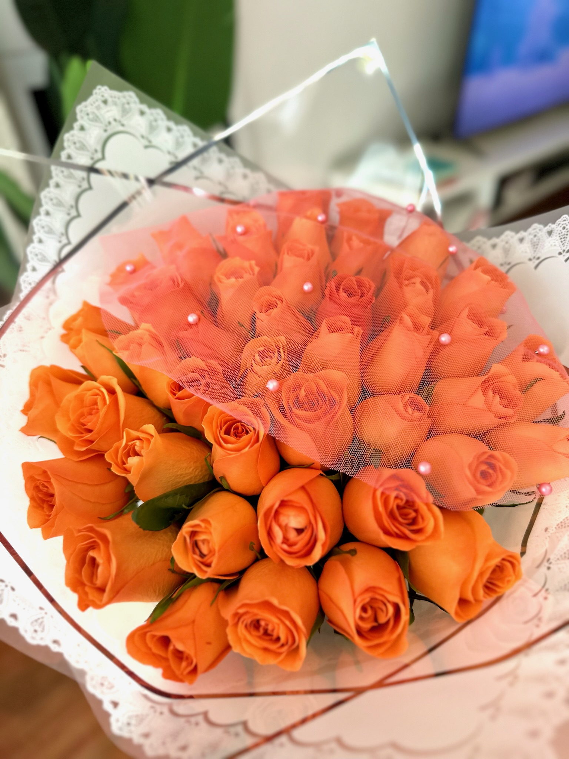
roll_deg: +1.1
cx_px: 284
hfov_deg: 56.8
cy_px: 380
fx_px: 526
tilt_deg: -39.3
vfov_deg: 71.6
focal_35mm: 24
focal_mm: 6.86
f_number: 1.78
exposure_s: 1/99
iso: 250
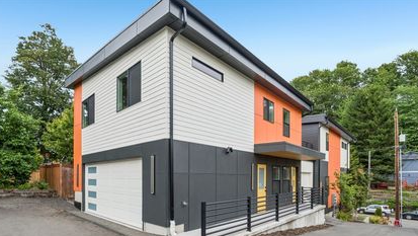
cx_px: 174
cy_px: 167
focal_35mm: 19
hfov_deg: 88.7
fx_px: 211
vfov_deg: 56.5
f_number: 9
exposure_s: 1/125
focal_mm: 10
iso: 250
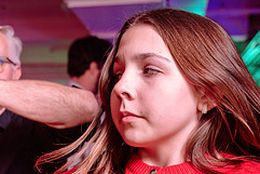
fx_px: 600
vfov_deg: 16.1
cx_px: 25
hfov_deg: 23.8
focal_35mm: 83
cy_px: 178
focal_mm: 32
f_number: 3.5
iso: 1000
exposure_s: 1/125
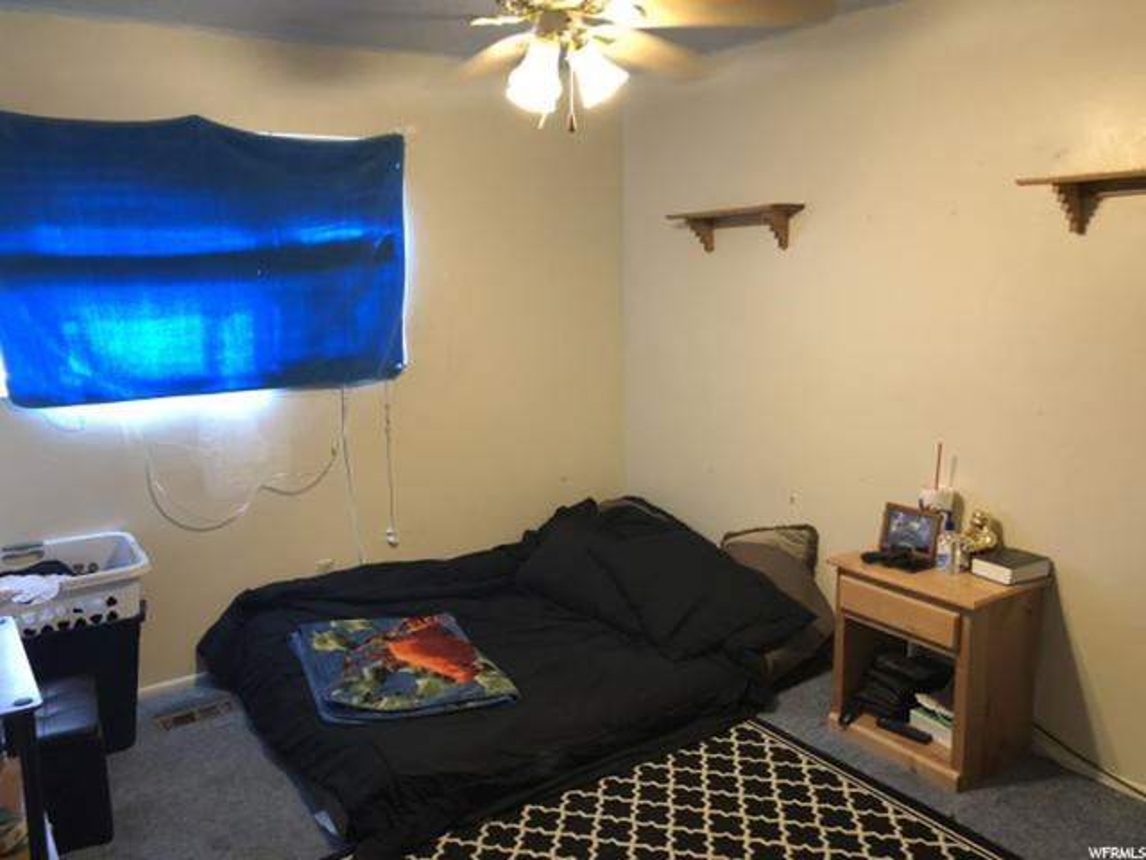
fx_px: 927
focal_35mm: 28
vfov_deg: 49.7
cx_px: 573
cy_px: 430
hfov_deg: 63.4
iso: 64
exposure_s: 1/15
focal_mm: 3.99
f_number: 1.8
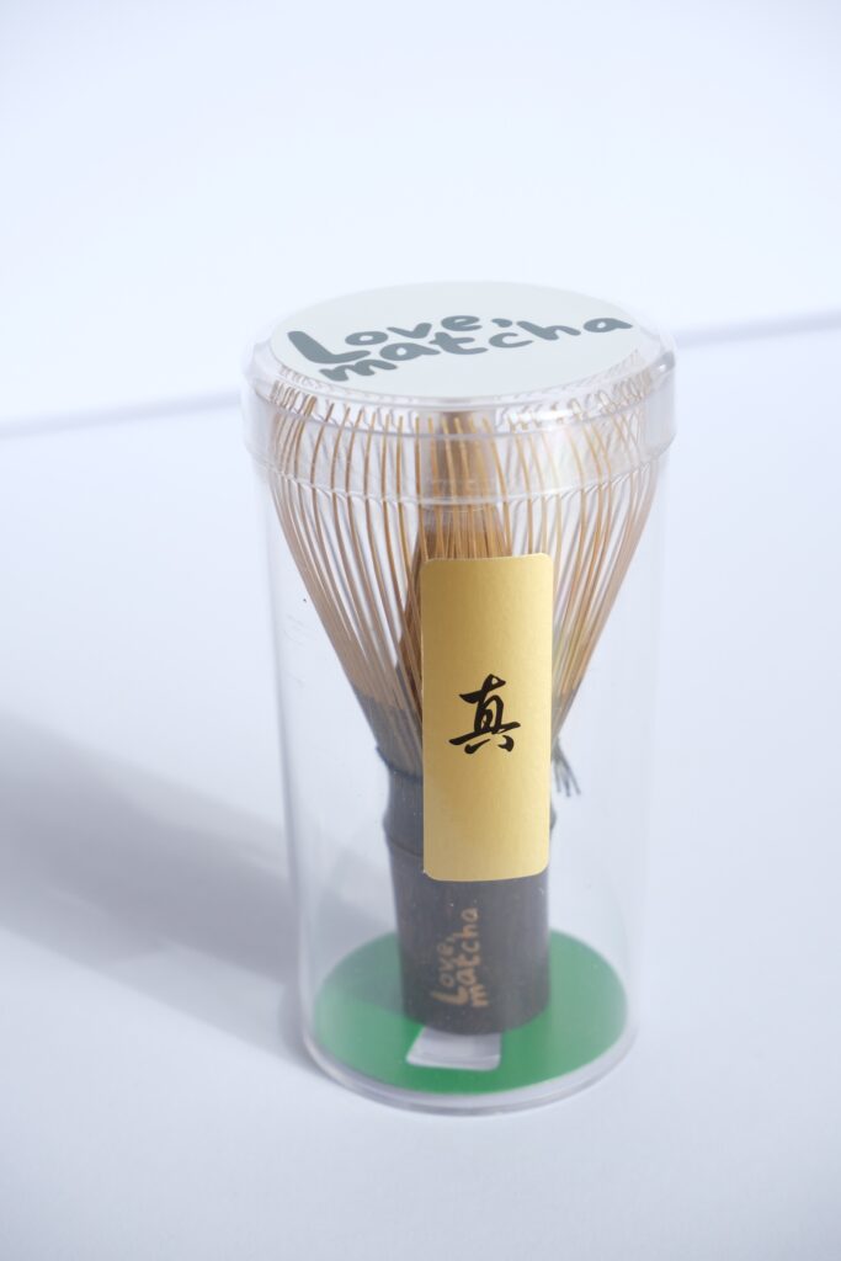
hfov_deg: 20.3
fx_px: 2347
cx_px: 420
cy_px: 630
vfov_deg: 30.1
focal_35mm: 67
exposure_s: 1/125
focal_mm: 44.5
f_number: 5.6
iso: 320
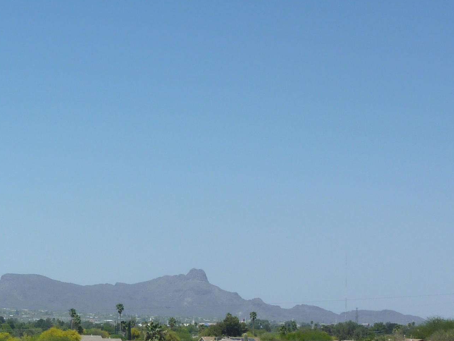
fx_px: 1587
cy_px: 235
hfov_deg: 15.9
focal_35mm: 121
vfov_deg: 12.2
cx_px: -18
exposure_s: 1/640
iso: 80
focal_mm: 8.5
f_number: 5.6
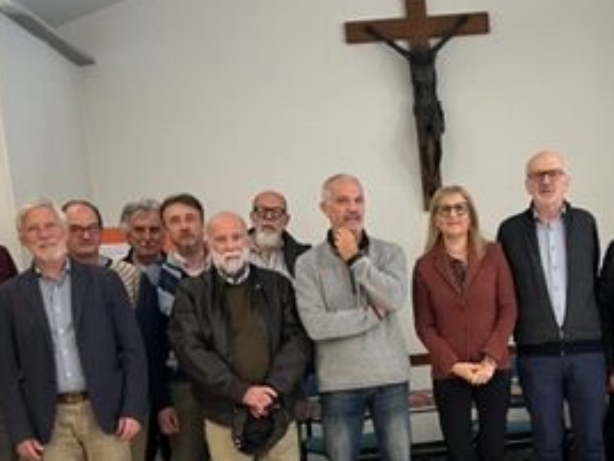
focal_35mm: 62
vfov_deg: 23.2
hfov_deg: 30.6
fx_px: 1100
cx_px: 467
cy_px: 394
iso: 320
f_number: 1.5
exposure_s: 1/50
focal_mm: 5.7
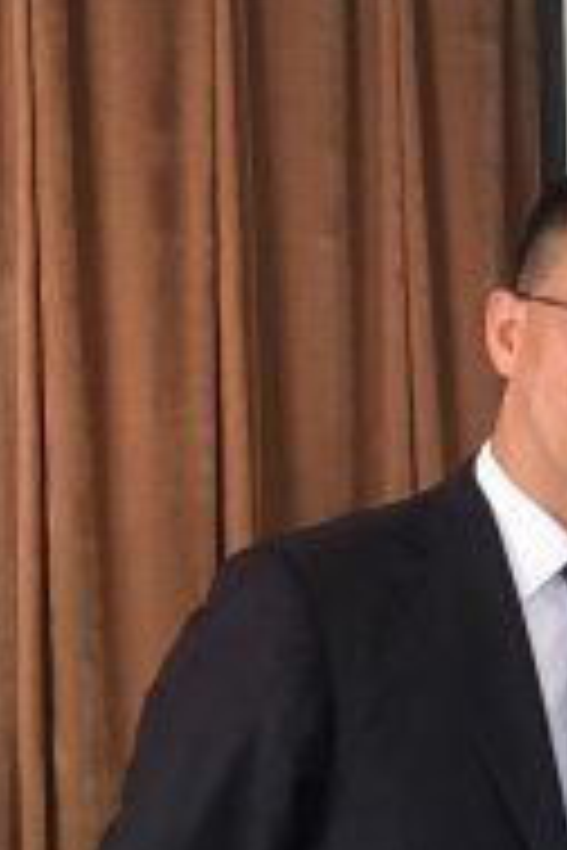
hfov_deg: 11.7
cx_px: 936
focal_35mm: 110
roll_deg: +1.0
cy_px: 456
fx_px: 2599
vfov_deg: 18.6
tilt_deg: +2.3
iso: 64
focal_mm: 4.15
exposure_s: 1/33
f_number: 2.2
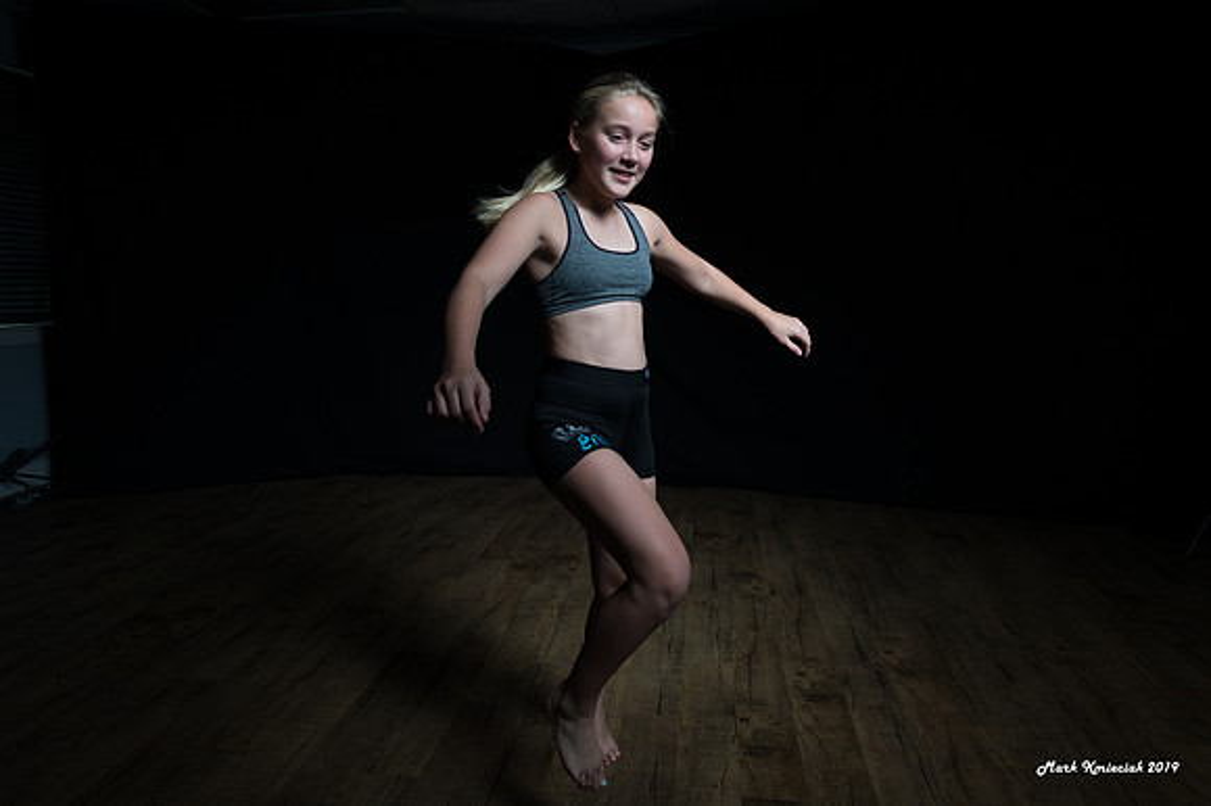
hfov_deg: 73.8
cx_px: 606
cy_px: 403
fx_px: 807
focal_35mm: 24
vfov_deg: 53.1
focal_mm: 24
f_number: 9
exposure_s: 1/250
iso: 200
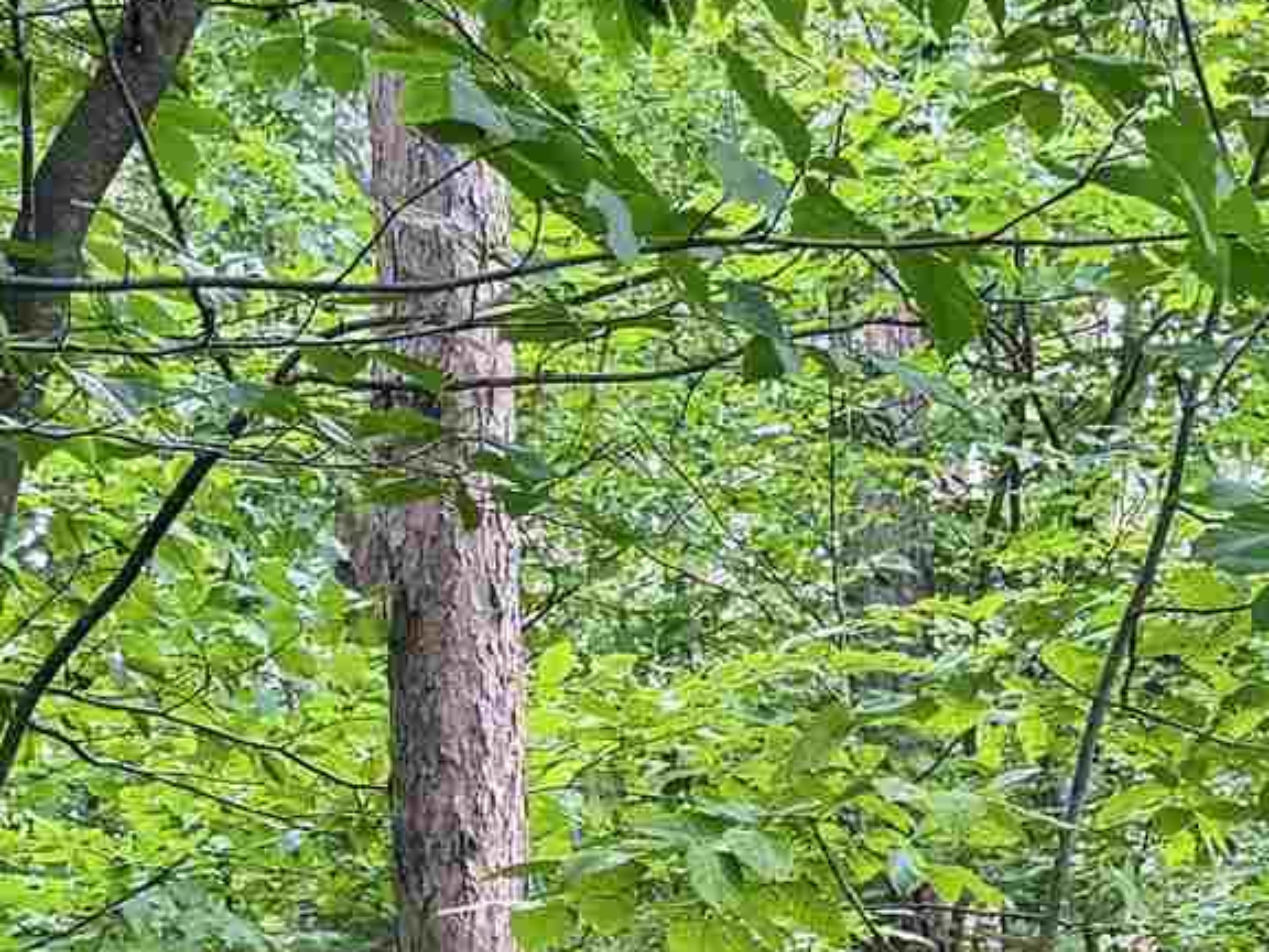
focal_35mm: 128
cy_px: 1395
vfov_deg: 11.2
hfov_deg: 15.4
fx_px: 4692
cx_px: 723
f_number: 1.78
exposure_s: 1/121
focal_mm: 6.76
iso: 125
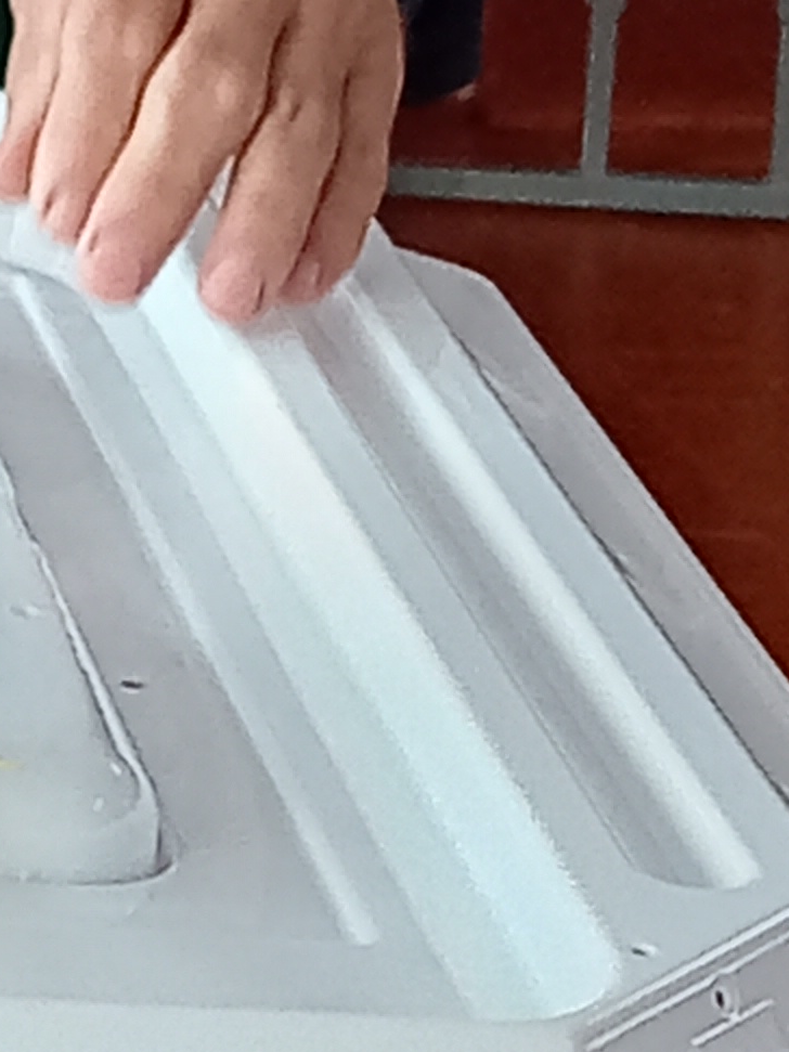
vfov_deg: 9.1
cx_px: -752
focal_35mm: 210
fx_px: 6383
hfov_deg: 6.9
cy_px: -711
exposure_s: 1/50
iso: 139
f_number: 1.8
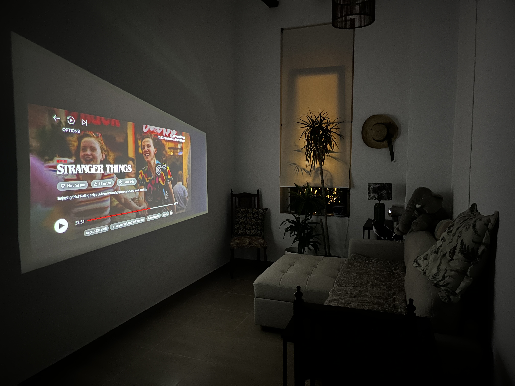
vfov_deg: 53.1
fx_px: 387
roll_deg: +0.2
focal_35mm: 26
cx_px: 258
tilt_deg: -6.5
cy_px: 193
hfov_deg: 67.3
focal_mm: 5.1
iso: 800
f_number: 1.6
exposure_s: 1/9
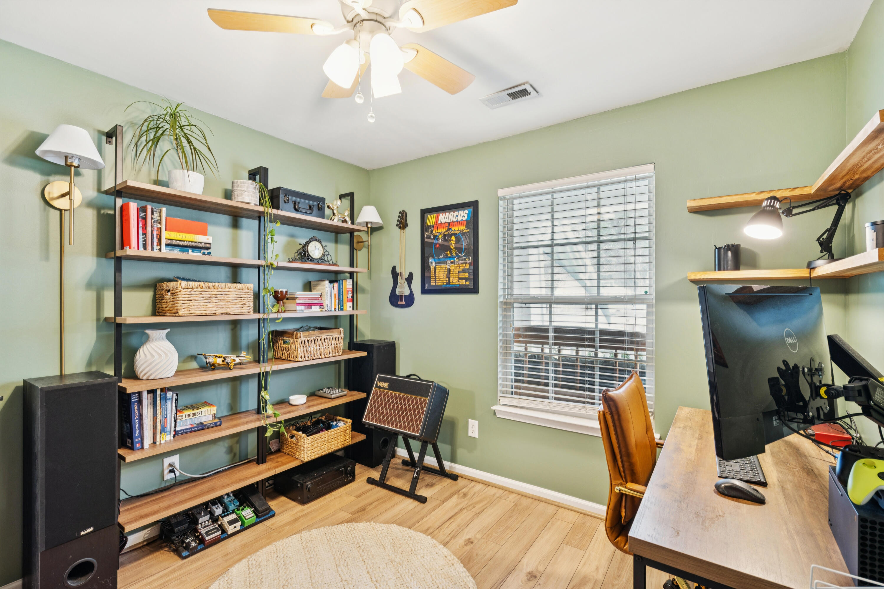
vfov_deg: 73.7
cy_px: 294
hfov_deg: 96.7
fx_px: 393
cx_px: 442
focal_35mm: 16
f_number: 8
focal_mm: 16
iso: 400
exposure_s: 1/3.33
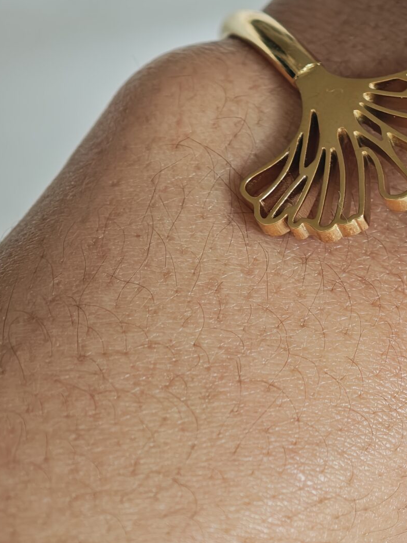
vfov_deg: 11.6
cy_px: 174
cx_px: 471
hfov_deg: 8.7
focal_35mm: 170
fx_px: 2664
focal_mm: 11.5
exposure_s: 1/100
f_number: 1.8
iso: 250
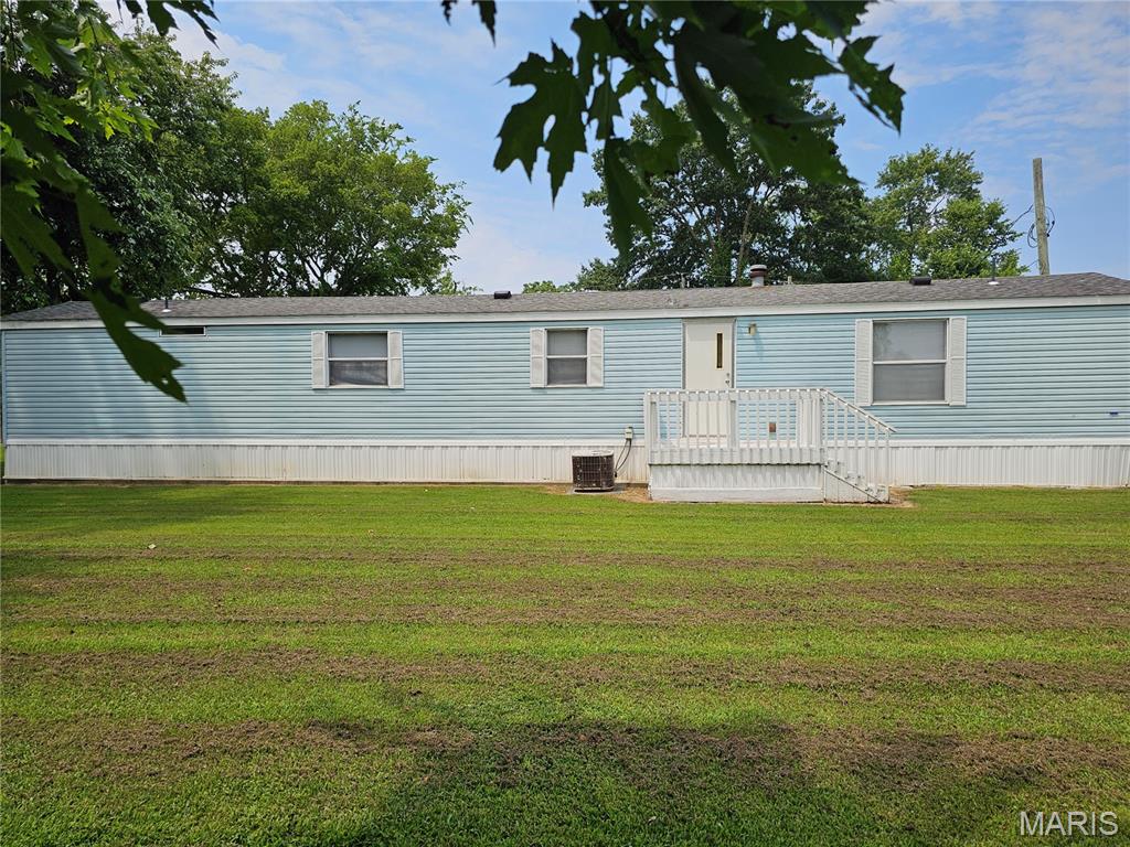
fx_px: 751
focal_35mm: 23
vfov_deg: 58.9
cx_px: 565
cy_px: 424
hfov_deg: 73.9
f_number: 1.7
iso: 16
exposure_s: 1/1410
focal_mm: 6.3
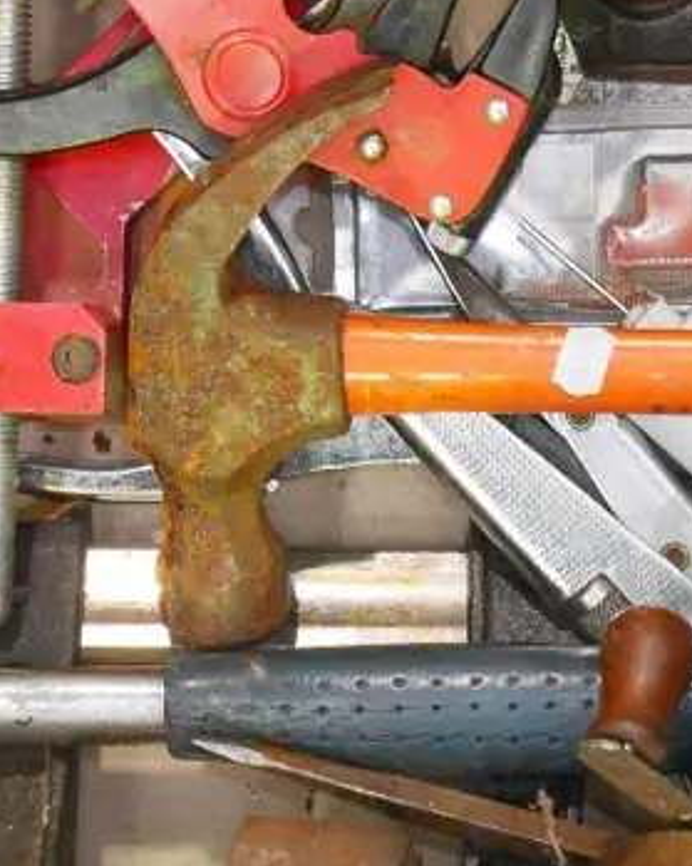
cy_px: 612
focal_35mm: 126
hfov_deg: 12.1
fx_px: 3227
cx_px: 628
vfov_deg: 15.2
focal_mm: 22
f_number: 4.9
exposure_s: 1/60
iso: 3200
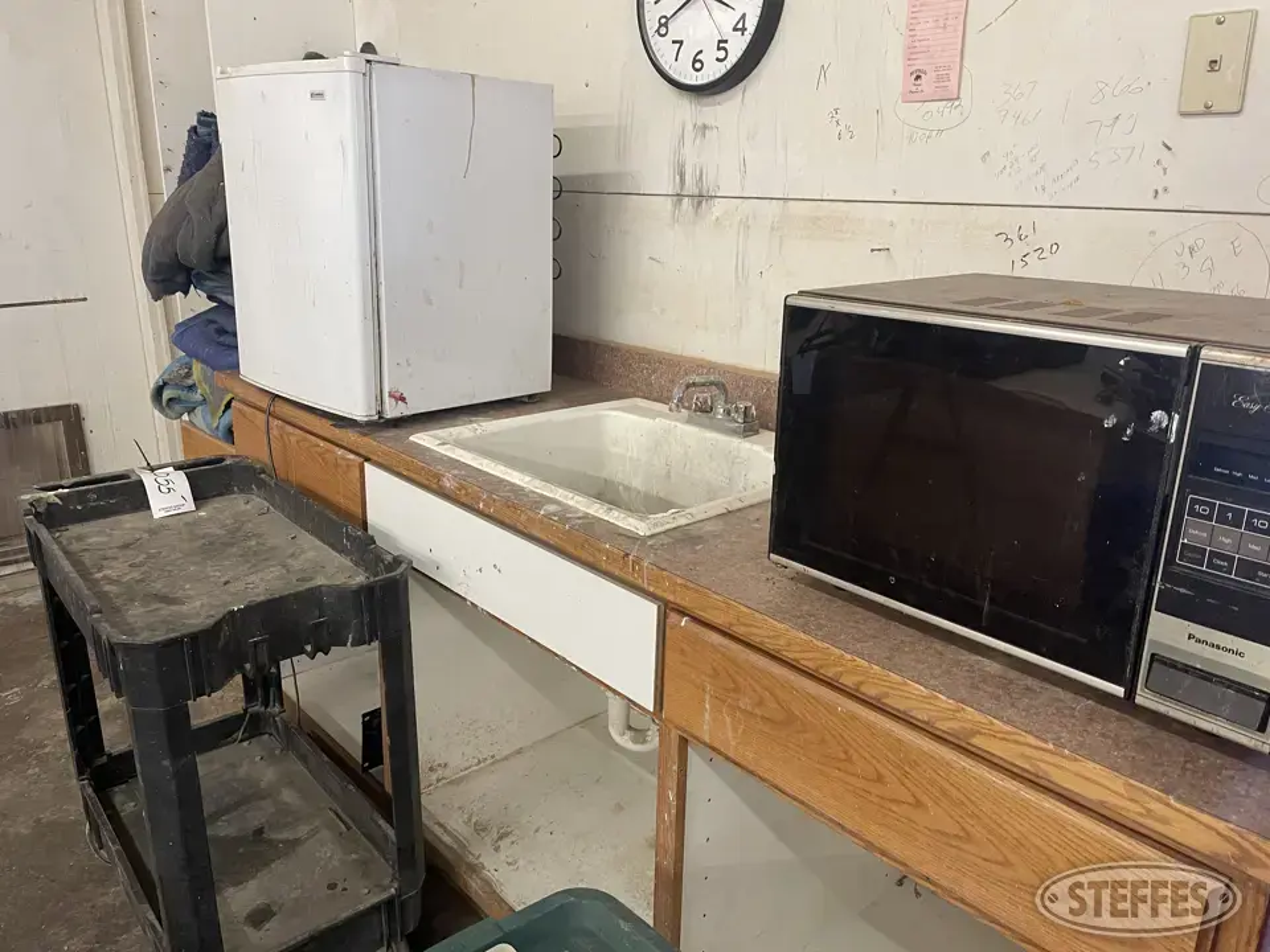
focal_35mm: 26
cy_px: 476
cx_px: 635
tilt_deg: -16.7
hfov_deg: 67.3
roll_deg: +0.7
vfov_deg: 53.1
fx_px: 954
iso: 160
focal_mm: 4.2
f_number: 1.6
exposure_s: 1/60
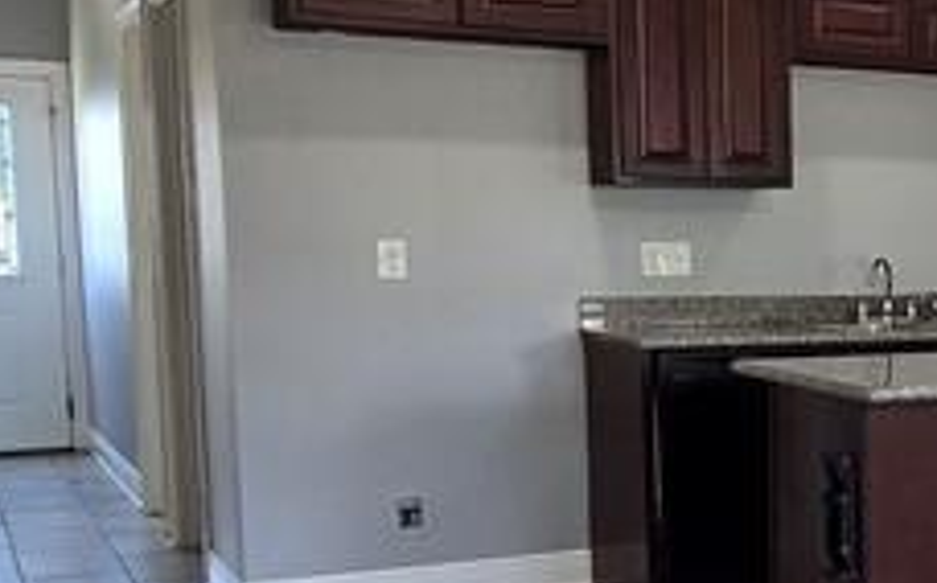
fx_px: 1582
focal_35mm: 62
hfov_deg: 26.1
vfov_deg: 20.8
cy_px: 386
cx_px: 1332
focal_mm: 2.2
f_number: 2.2
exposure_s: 1/60
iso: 160
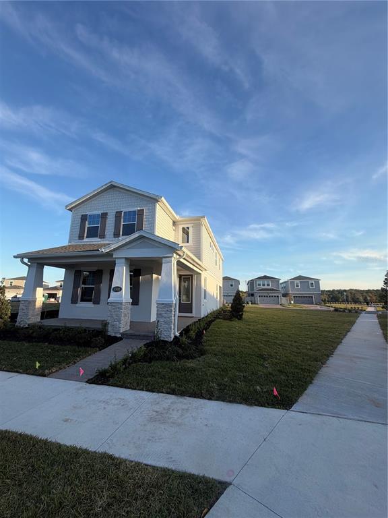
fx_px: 209
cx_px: 194
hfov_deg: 85.7
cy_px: 259
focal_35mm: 14
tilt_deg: +10.4
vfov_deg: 102.1
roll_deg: -0.8
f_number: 2.2
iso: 40
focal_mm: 2.22
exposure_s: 1/664
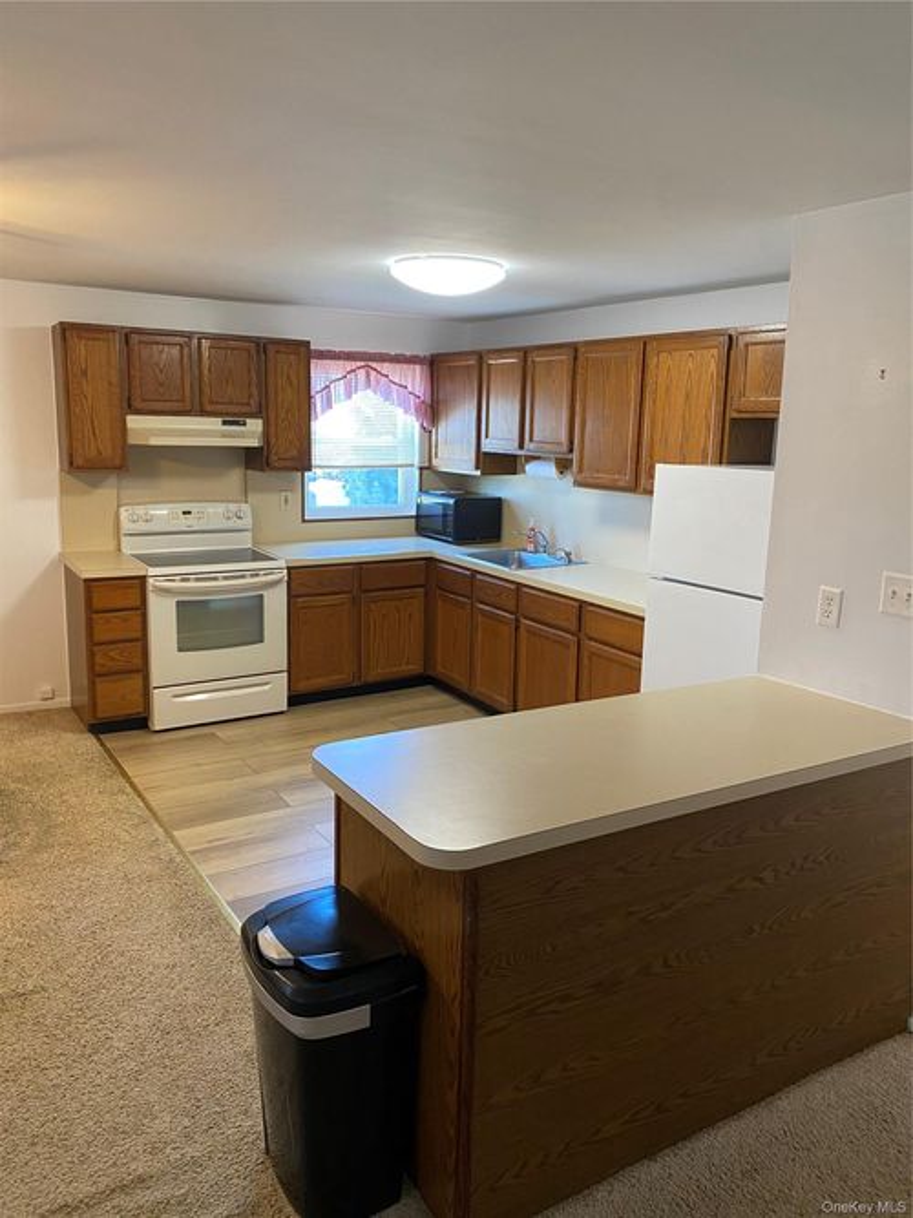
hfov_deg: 53.0
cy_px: 609
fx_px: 915
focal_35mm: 26
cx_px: 456
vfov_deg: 67.3
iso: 160
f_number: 1.8
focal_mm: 4.25
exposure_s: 1/60
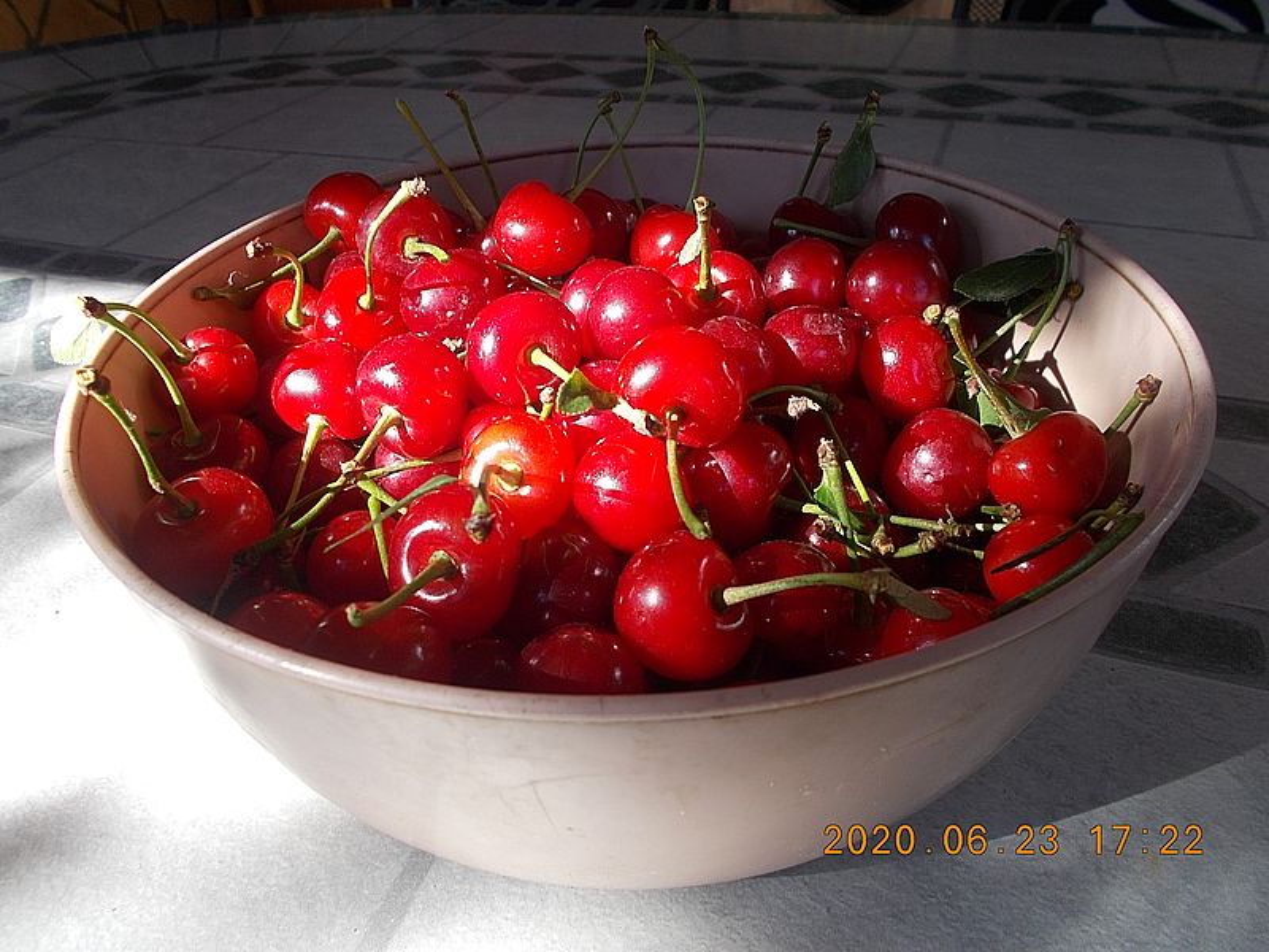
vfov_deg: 53.1
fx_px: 953
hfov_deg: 67.3
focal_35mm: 26
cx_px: 634
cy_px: 476
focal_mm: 4.6
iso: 80
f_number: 3.2
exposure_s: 1/125
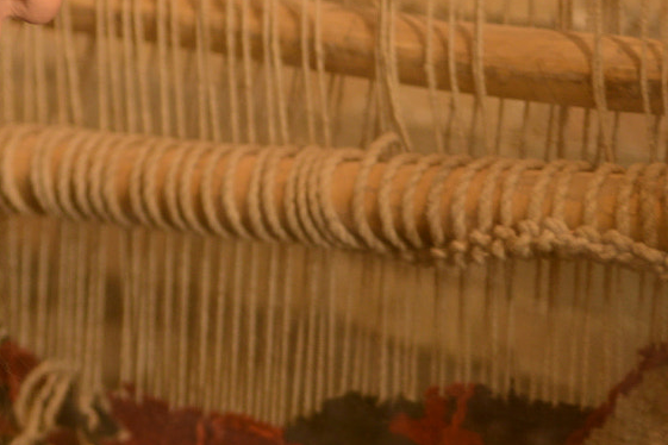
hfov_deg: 14.8
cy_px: -38
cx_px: 77
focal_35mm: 137
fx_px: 2542
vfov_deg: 9.9
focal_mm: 48
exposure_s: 1/10
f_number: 2.8
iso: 500
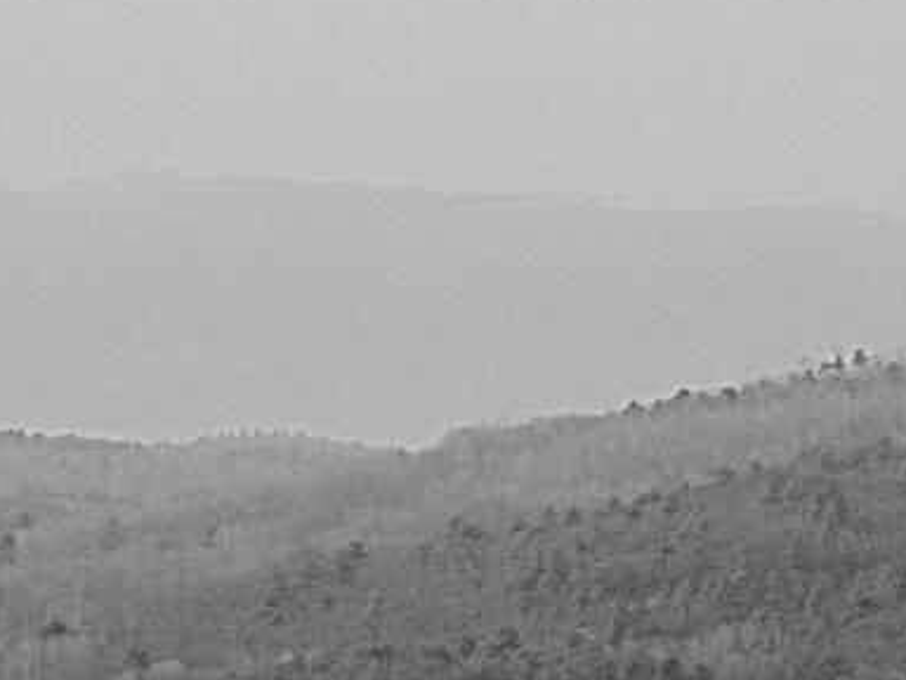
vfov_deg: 4.7
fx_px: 8244
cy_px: 512
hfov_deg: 6.3
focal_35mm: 315
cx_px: 576
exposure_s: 1/250
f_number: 3.6
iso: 64
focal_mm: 23.98
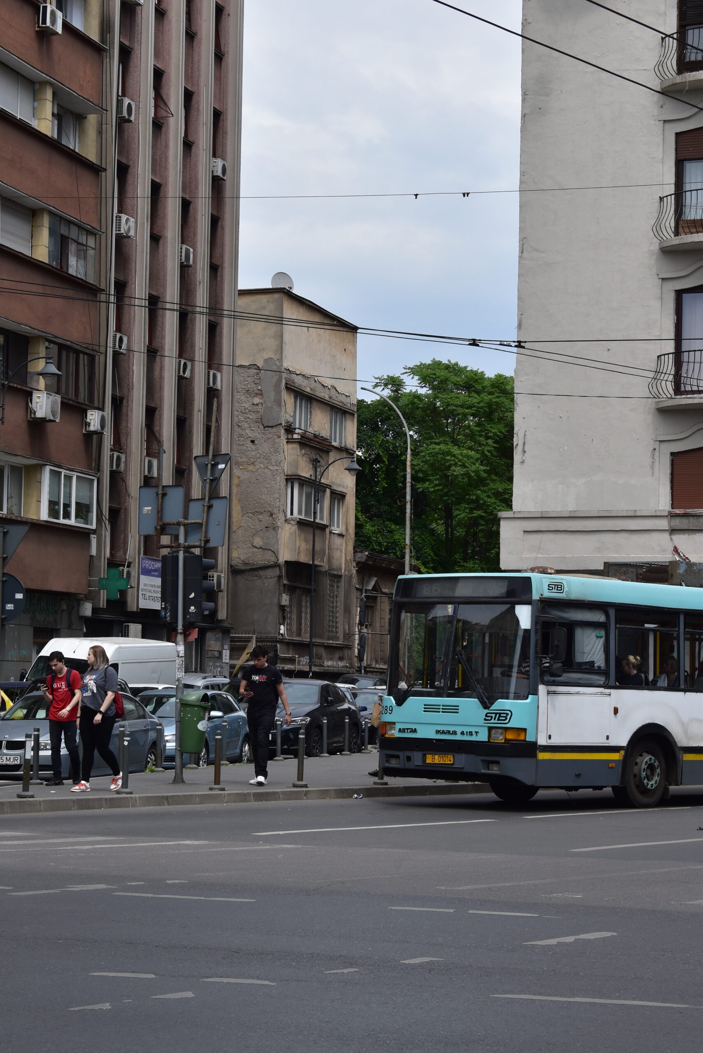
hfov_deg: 16.6
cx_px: 352
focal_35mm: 82
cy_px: 526
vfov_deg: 24.6
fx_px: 2415
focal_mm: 55
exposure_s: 1/400
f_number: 11
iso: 400
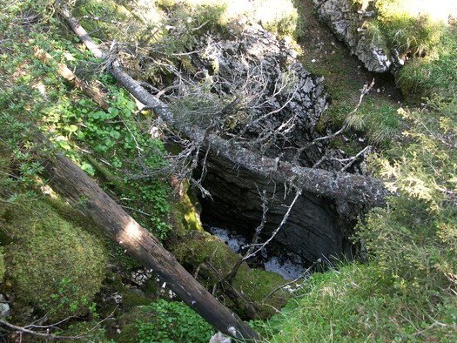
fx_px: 528
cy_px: 190
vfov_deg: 35.9
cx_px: 240
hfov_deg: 46.8
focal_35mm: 40
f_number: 2.8
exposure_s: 1/50
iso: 100
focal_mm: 8.91
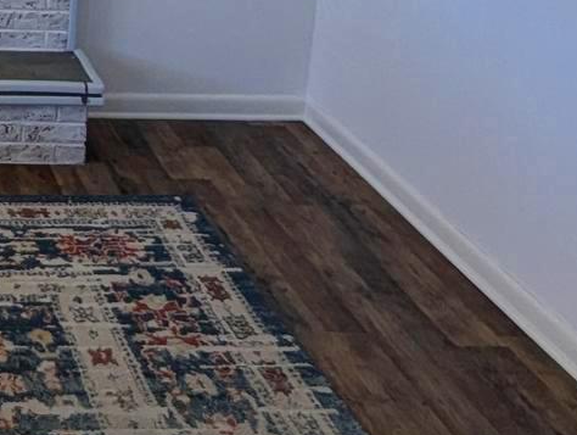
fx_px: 935
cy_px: -136
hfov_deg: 27.9
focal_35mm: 56
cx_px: -189
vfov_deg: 23.1
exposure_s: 1/120
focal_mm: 1.95
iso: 50
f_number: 2.2
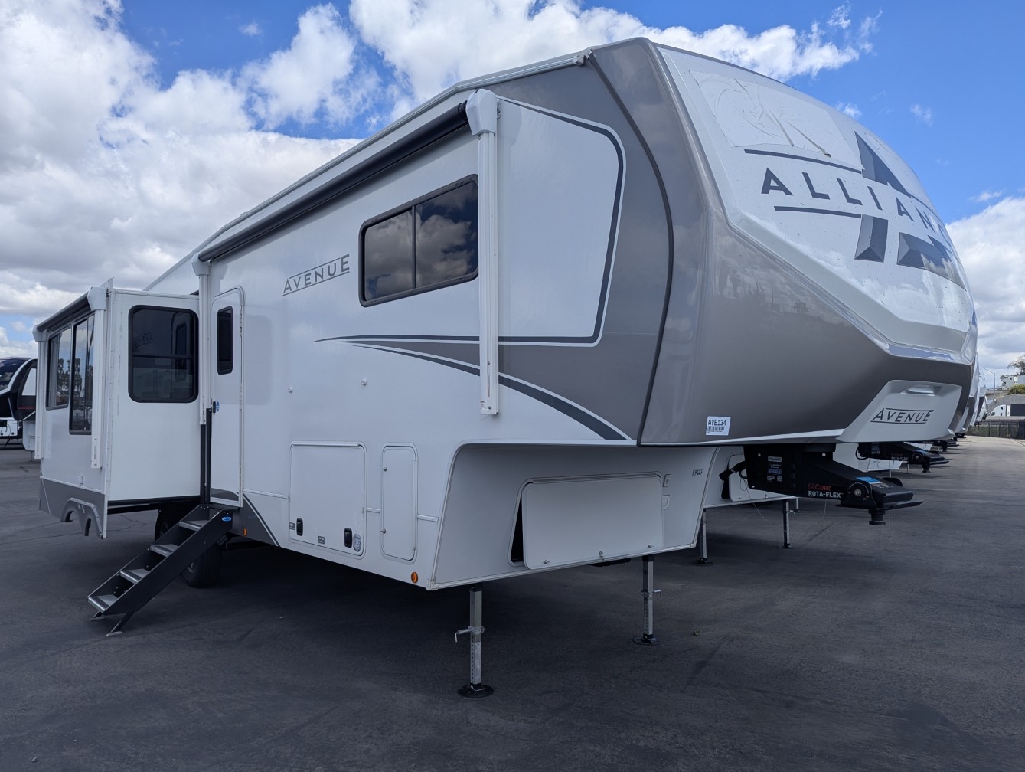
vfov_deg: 55.0
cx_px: 509
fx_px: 741
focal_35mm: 25
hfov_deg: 69.3
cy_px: 401
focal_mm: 6.81
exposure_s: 1/2571
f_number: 1.85
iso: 48
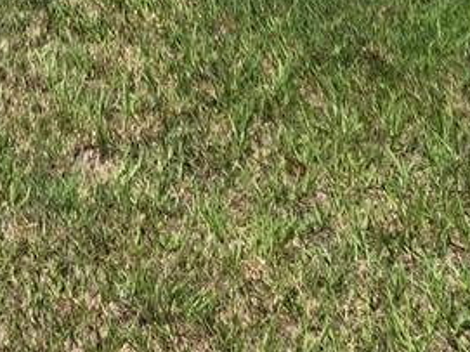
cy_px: -675
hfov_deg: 14.5
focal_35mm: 136
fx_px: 1846
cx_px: 130
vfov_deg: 9.0
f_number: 1.8
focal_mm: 5.4
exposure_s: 1/2551
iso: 25
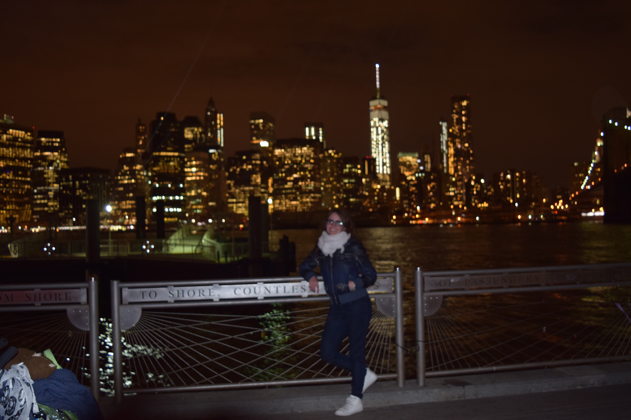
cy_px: 210
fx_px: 552
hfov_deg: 59.5
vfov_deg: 41.7
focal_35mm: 32
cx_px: 316
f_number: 3.8
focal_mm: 21
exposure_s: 1/10
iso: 800
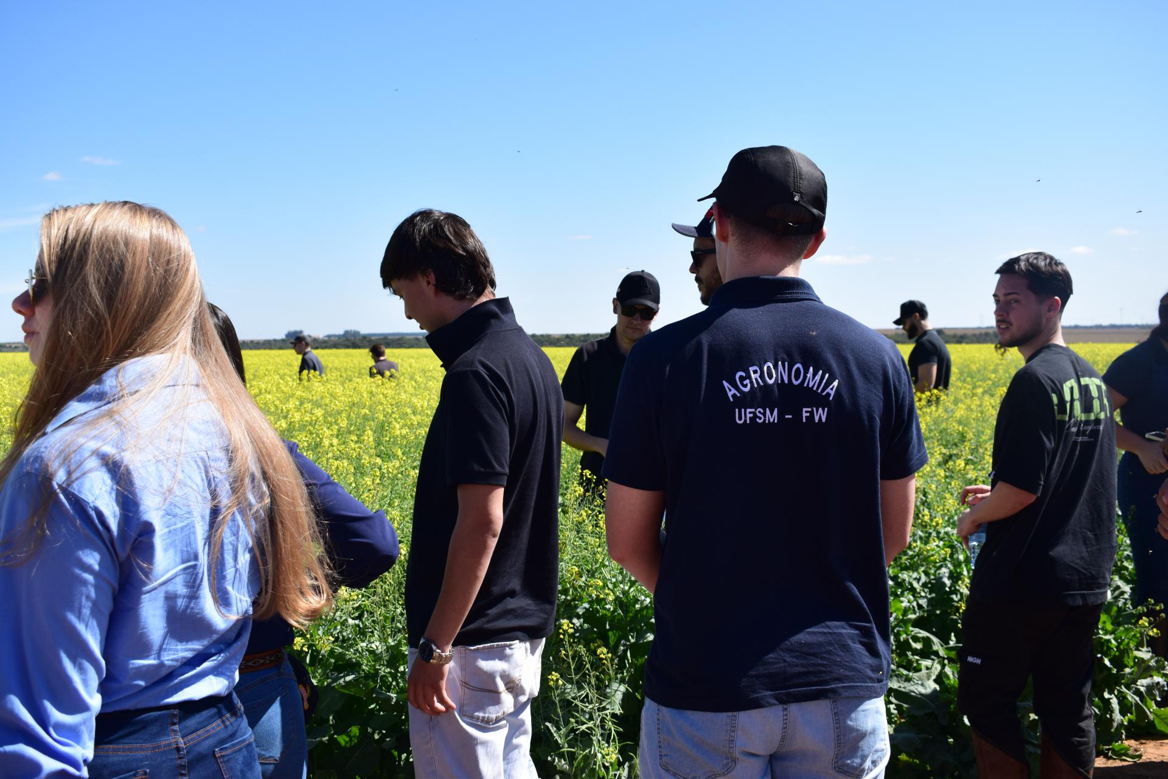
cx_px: 584
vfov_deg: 33.0
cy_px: 390
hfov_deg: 47.9
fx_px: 1314
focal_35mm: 40
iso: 200
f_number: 8
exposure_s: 1/500
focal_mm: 27
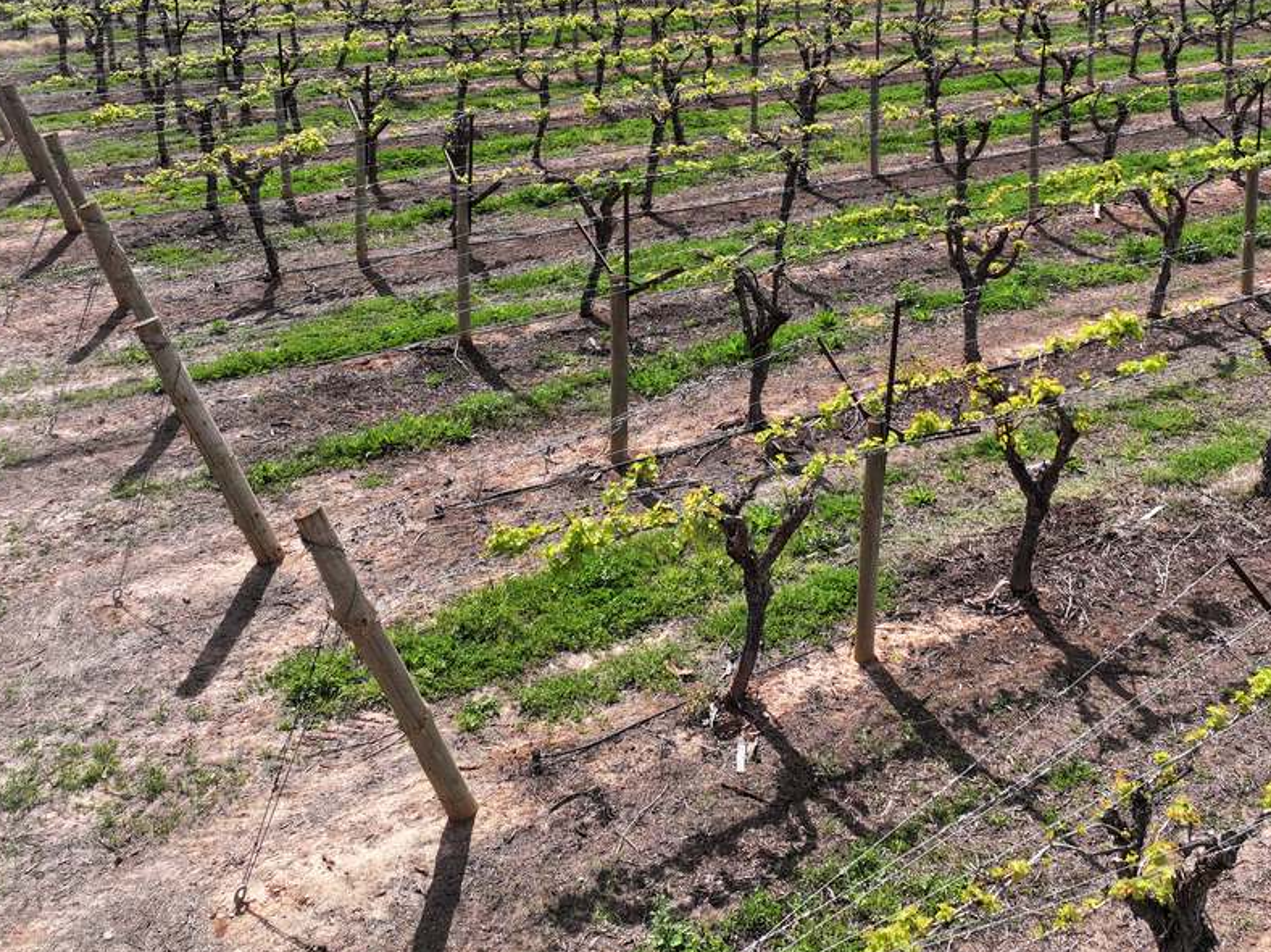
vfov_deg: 36.0
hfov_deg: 47.2
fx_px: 1431
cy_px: 248
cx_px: 832
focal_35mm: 39
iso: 110
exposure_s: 1/3200
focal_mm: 12.29
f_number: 2.8
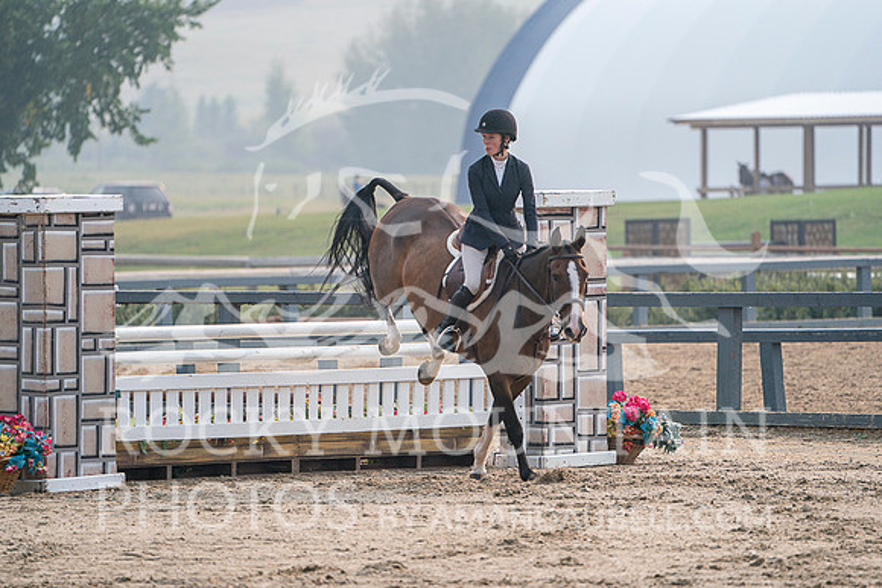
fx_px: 8773
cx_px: 441
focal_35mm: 358
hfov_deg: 5.8
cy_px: 294
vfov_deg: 3.8
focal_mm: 358
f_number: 5.6
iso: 500
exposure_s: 1/1000
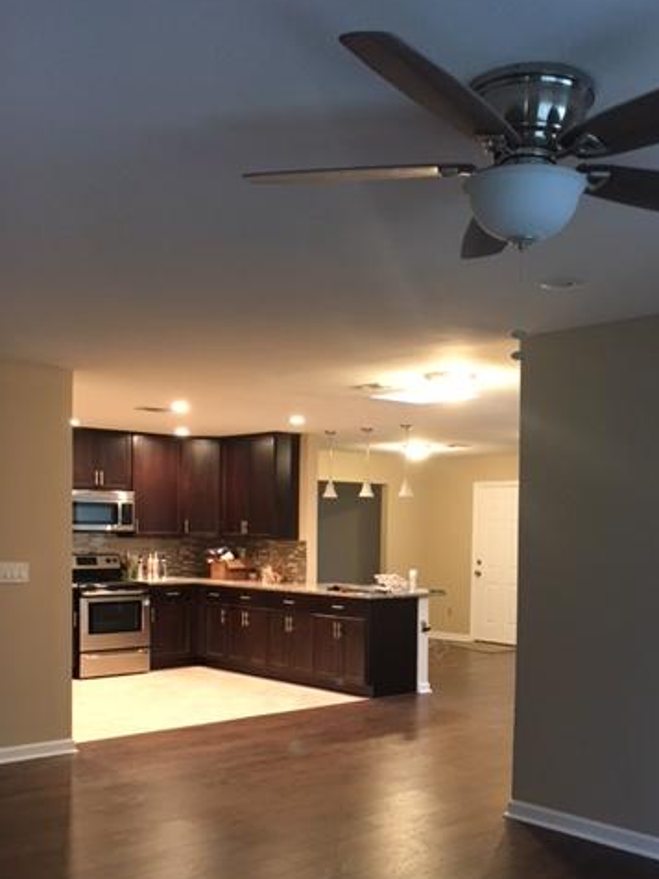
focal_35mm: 39
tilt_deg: -2.4
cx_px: 369
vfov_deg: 47.2
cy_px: 578
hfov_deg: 36.8
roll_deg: -1.2
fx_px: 990
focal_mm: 4.15
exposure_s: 1/15
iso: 200
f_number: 2.2
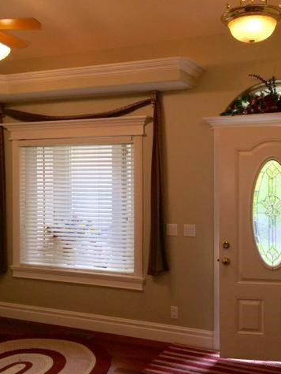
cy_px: 186
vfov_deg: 47.9
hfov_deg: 36.7
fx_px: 422
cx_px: 171
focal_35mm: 39
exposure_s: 1/111
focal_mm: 4.15
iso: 32
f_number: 2.2
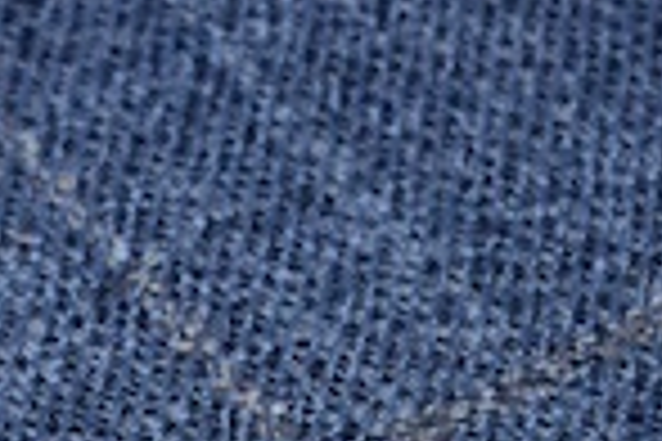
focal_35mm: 357
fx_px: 6564
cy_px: 592
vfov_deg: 3.8
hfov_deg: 5.7
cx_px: -410
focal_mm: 55
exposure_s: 1/125
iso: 6400
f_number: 8
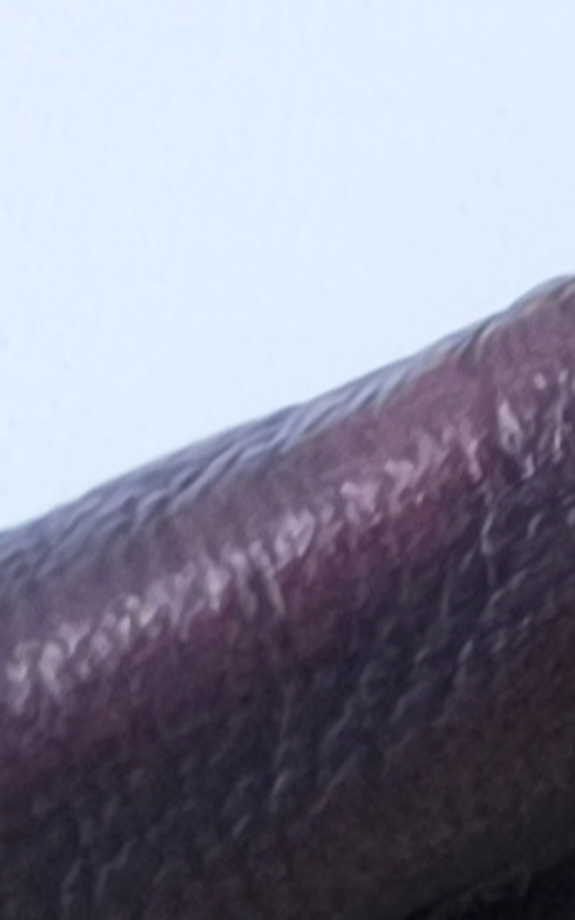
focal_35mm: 244
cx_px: 4049
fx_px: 6118
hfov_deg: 3.9
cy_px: 2555
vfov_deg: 7.7
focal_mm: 6.92
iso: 100
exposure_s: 1/100
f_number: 1.9
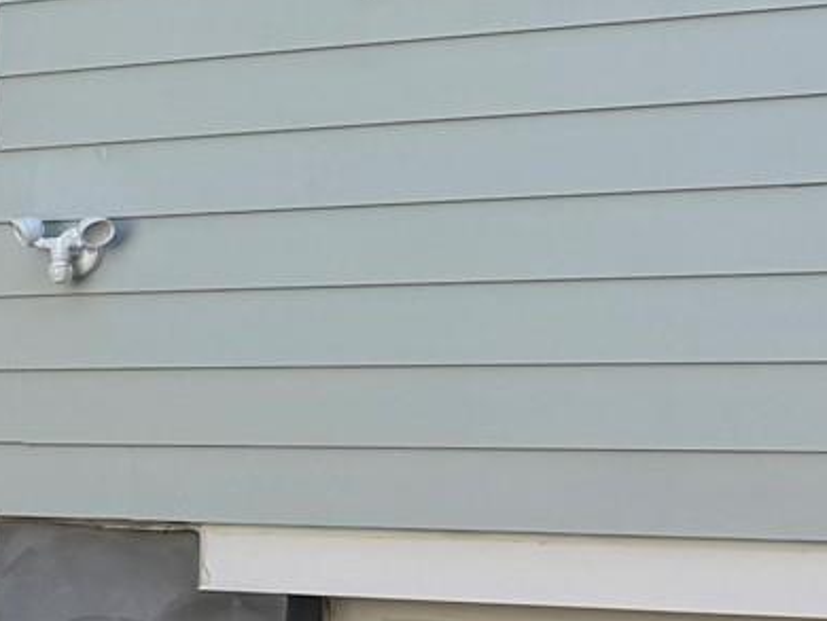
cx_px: -963
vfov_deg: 11.8
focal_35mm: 126
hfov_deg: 13.0
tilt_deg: +1.3
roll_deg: -1.5
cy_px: 424
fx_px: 3012
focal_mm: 6.76
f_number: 1.78
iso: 80
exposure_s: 1/812
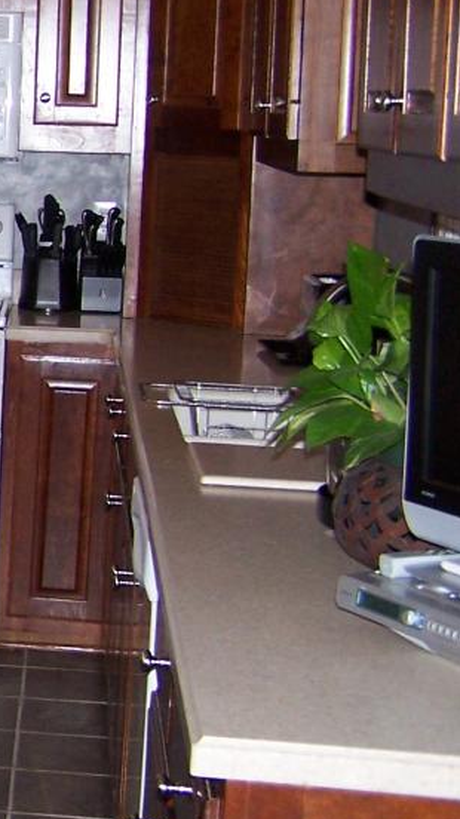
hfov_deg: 11.3
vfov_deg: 22.2
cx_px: -484
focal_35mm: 96
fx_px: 2084
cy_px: 316
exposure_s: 1/60
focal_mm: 6.3
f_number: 2.8
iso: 140
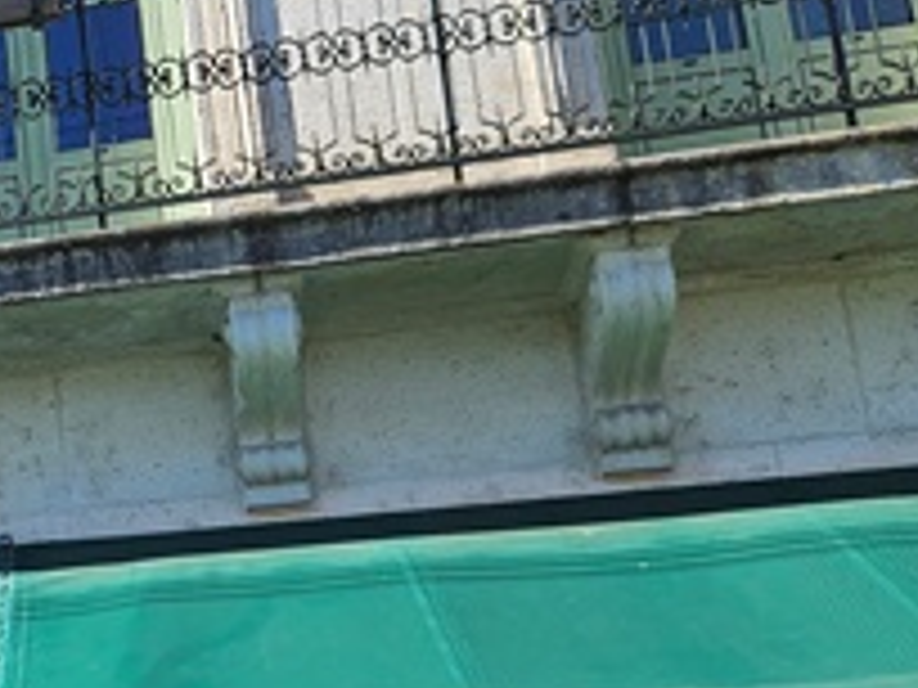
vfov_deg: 16.4
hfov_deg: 17.8
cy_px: 436
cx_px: -706
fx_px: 2387
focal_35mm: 90
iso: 25
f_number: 1.8
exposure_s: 1/1081
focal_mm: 5.4
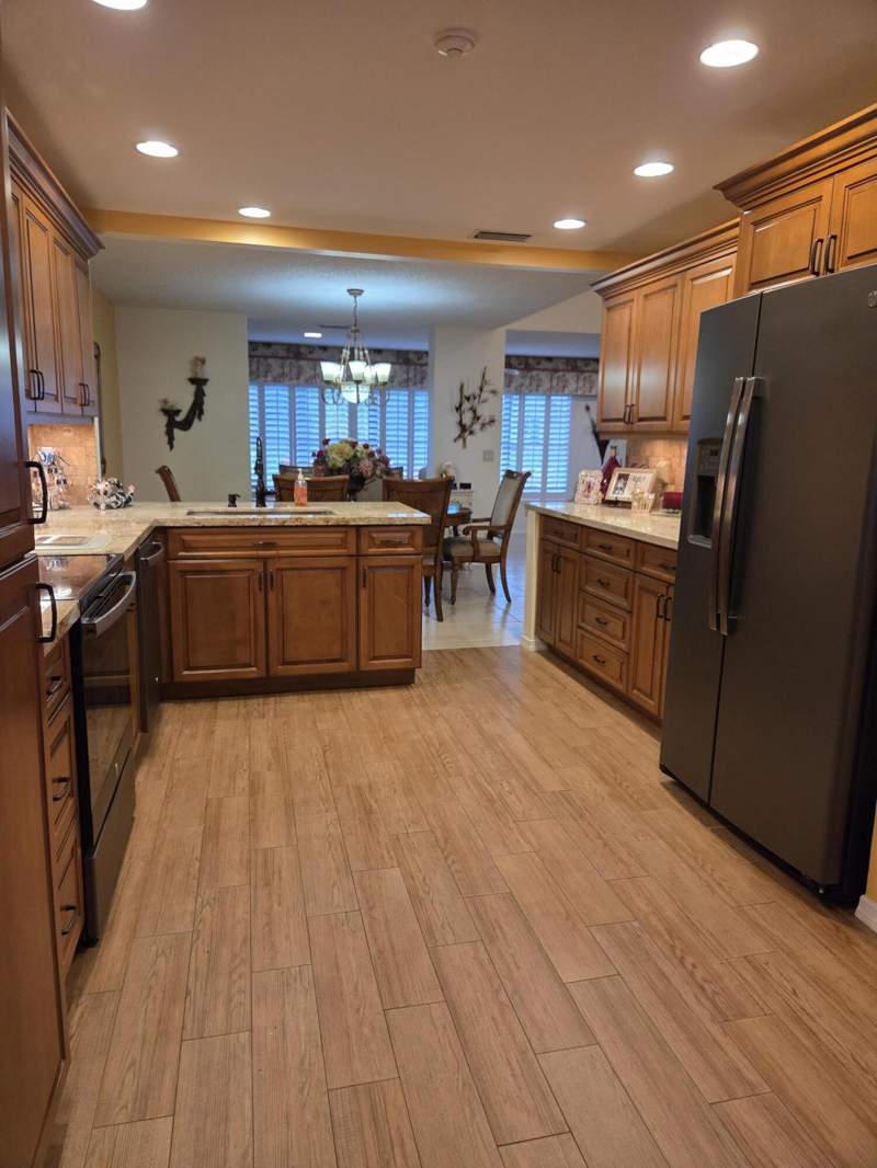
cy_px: 584
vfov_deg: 73.9
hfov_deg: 58.9
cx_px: 438
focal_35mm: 23
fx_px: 777
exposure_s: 1/120
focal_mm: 5.4
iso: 400
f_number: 1.8
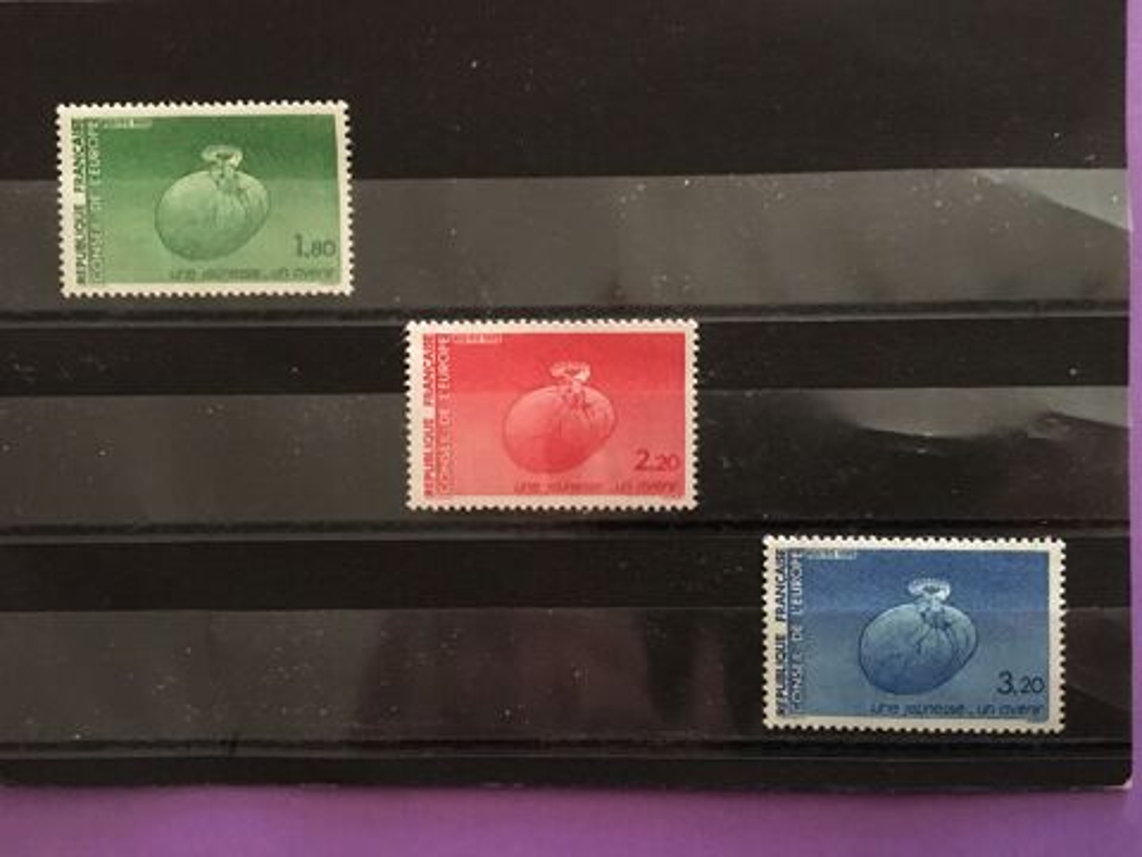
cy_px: 428
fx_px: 957
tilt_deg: -88.3
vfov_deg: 48.2
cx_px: 571
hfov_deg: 61.7
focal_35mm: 29
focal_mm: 4.15
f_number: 2.2
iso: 320
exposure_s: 1/17
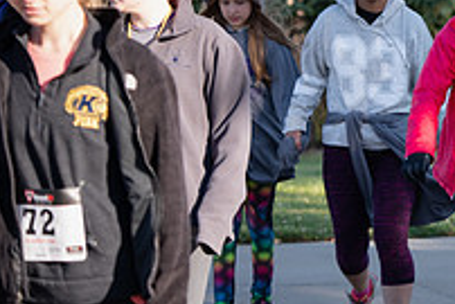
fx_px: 3997
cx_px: 597
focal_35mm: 316
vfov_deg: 4.4
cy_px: 55
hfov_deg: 6.5
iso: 200
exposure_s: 1/500
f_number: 4.5
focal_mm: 110
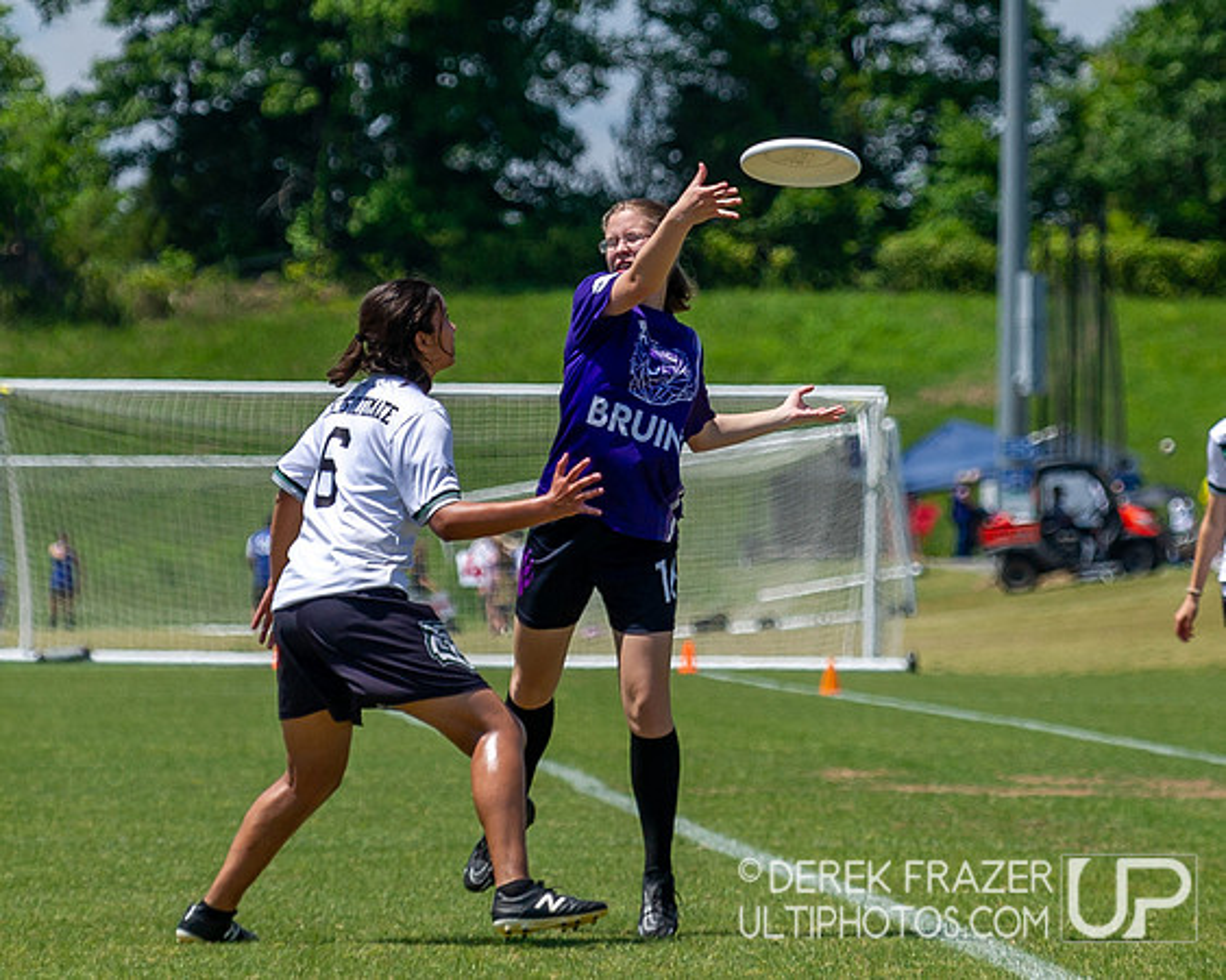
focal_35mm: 365
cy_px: 439
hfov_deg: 5.3
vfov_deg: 4.2
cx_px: 613
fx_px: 13247
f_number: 4
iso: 280
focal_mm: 150
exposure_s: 1/3200
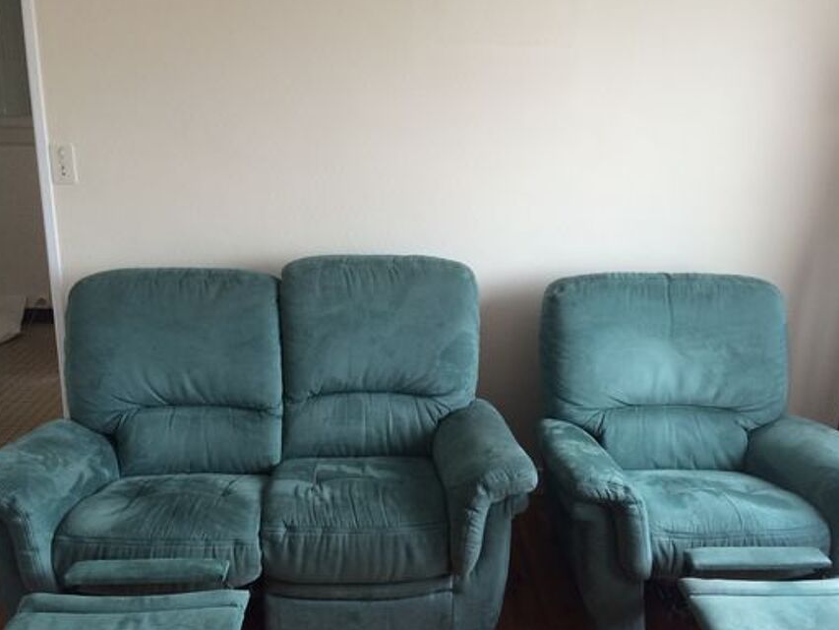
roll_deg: -1.5
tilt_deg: -16.7
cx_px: 446
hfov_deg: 53.9
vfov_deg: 41.8
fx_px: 824
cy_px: 339
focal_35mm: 34
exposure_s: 1/30
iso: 40
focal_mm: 4.15
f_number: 2.2
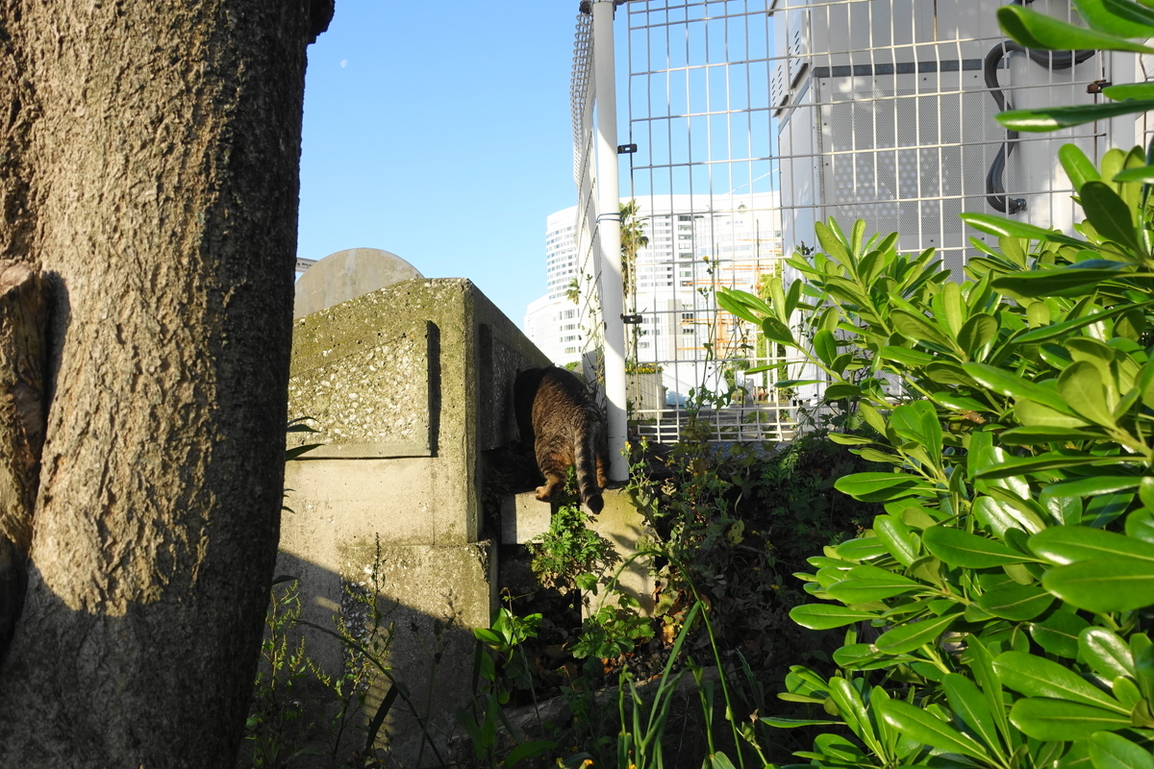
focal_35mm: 24
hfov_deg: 73.7
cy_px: 384
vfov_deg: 53.1
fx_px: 769
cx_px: 577
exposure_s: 1/250
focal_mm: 8.8
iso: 125
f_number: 5.6
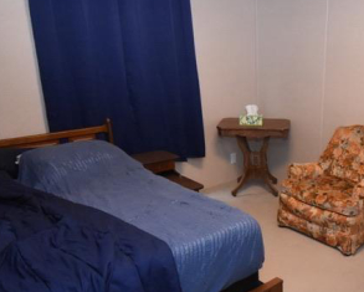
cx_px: 291
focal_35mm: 36
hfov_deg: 47.5
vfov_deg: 40.6
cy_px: 201
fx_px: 388
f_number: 4.5
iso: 2500
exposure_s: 1/60
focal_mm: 10
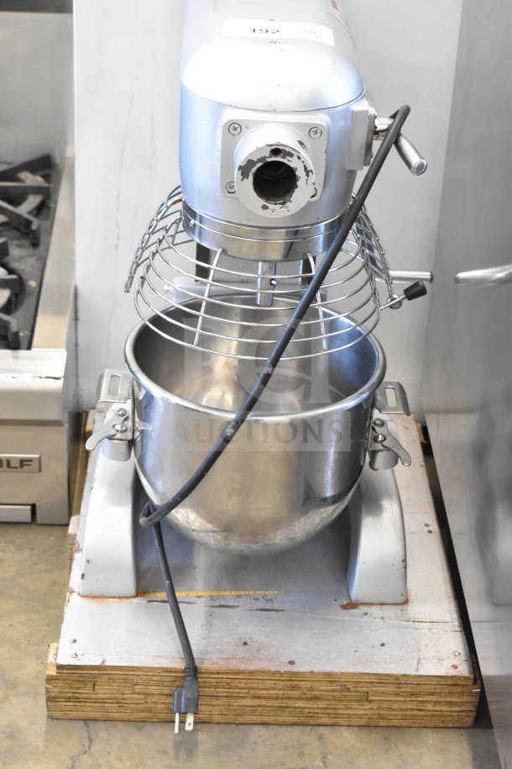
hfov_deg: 22.6
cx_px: 256
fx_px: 1280
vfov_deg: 33.4
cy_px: 384
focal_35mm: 60
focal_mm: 40
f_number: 5
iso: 2800
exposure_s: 1/60
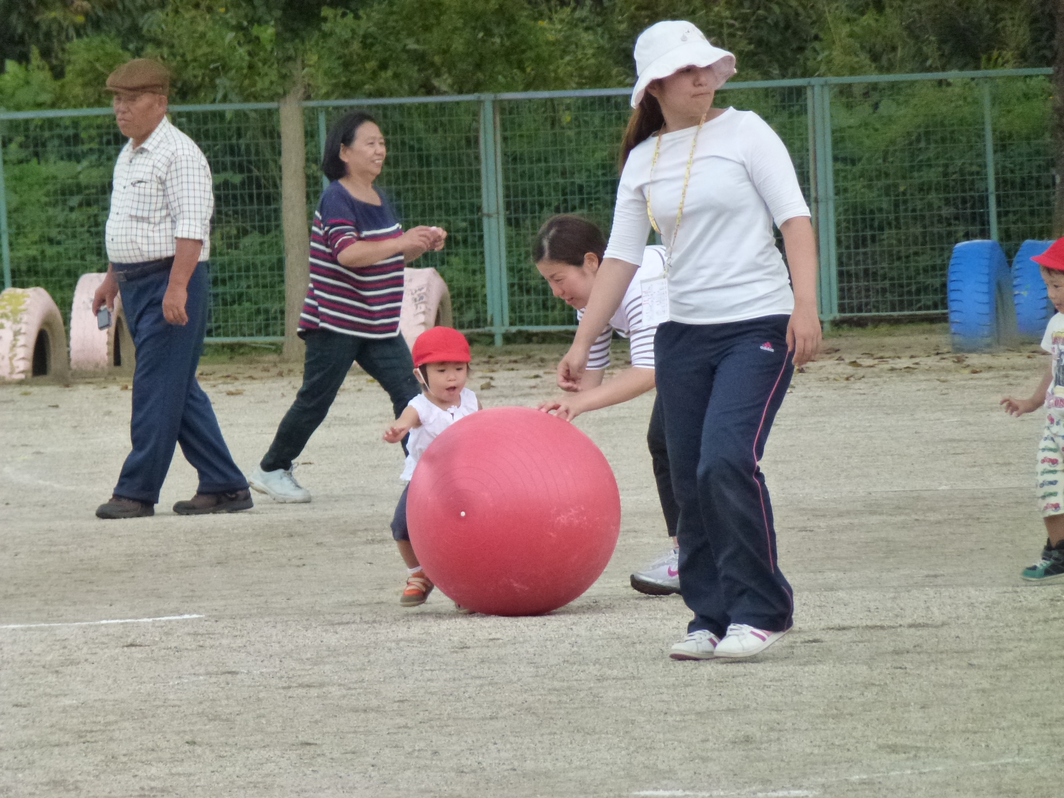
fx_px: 11803
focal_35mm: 384
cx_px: 532
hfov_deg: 5.2
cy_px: 399
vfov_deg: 3.9
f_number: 5.9
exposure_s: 1/500
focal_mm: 68.8
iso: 640
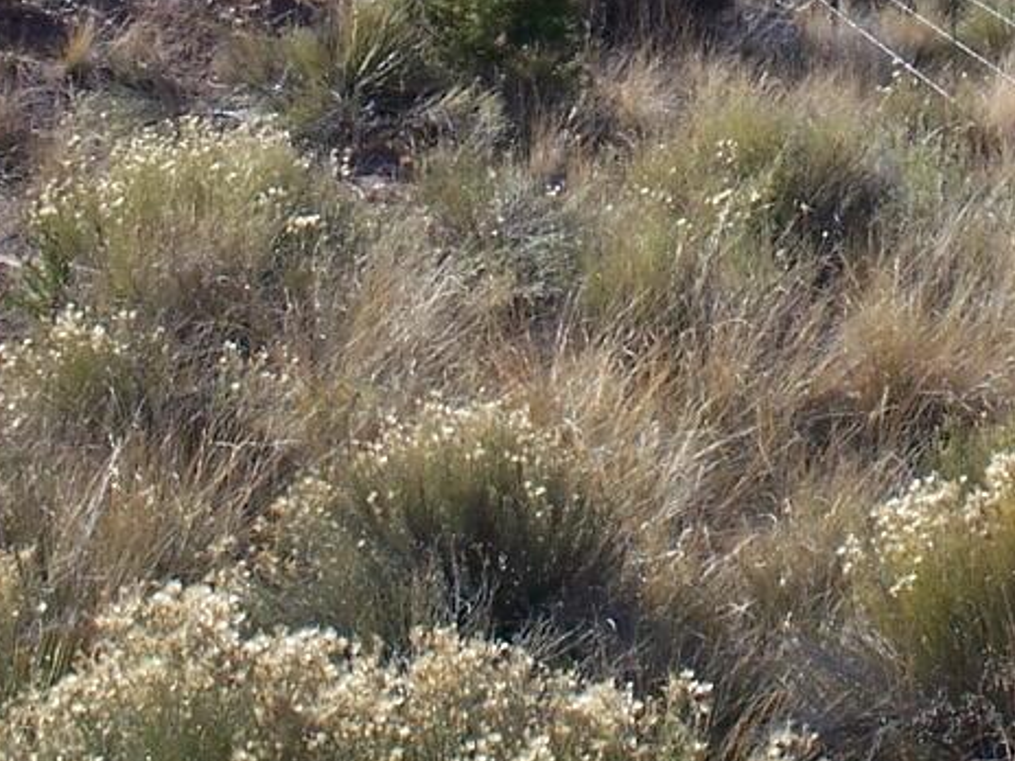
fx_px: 4809
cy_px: -136
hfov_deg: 12.0
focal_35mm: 164
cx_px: 792
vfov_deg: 8.9
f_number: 4
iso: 64
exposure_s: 1/500
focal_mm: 8
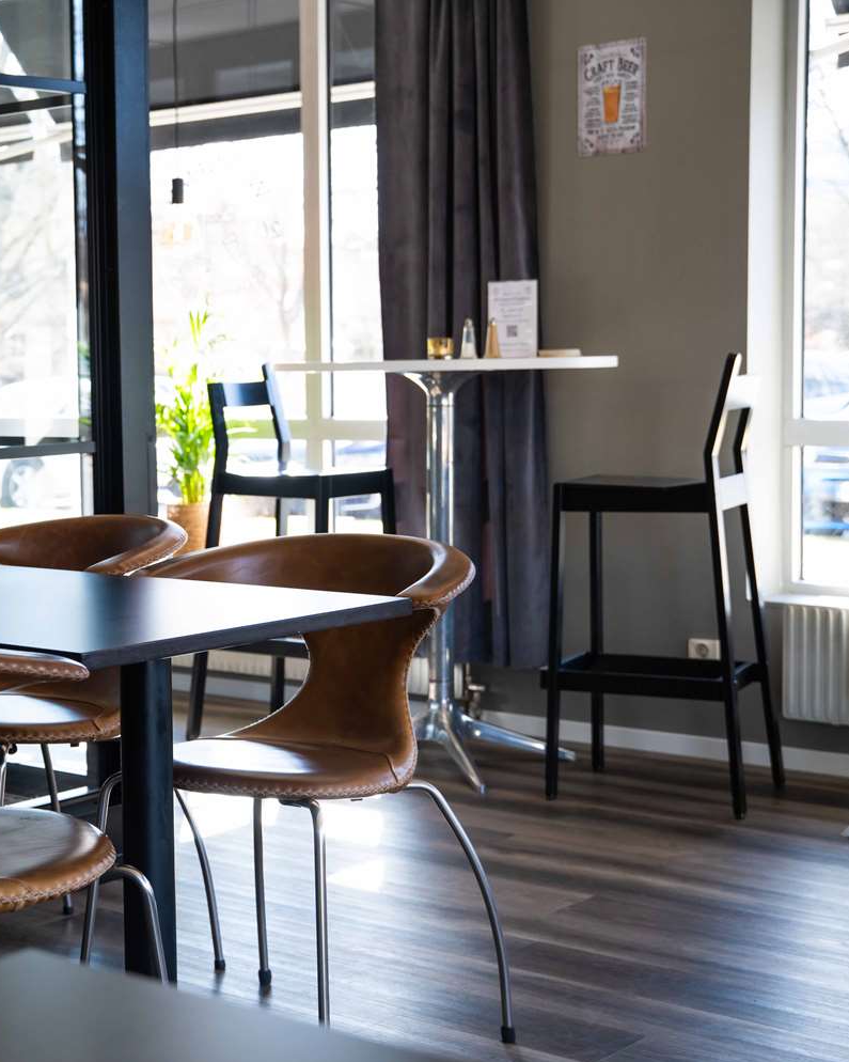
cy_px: 533
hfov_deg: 21.9
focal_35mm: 68
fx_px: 2136
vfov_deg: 27.9
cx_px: 51
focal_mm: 48
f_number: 4
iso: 560
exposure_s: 1/160
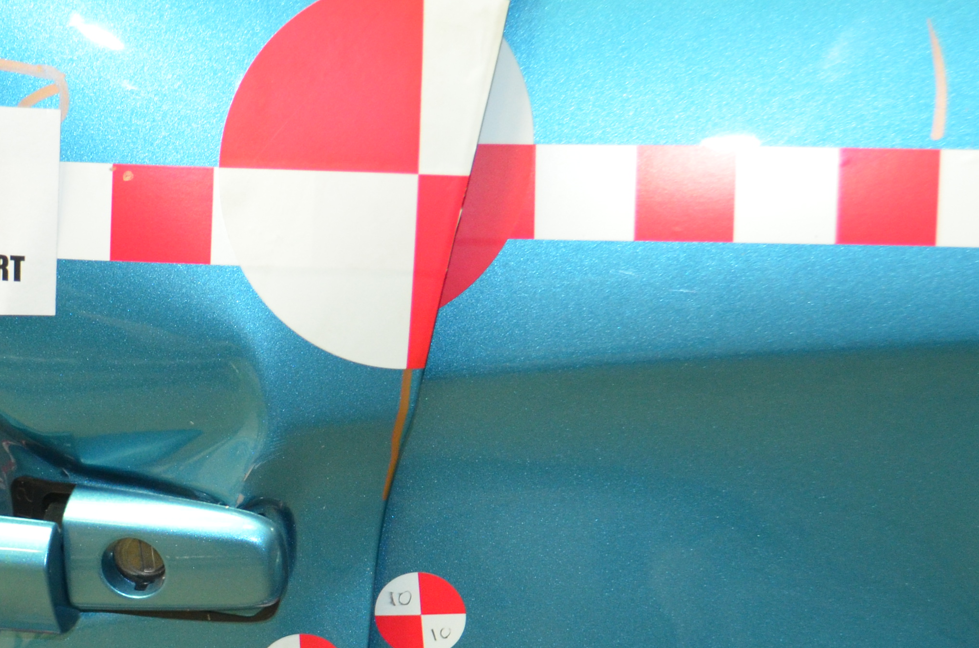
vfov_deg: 13.3
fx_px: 2768
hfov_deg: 19.9
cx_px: 204
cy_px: 572
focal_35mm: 102
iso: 1000
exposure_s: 1/60
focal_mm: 28
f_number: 4.5
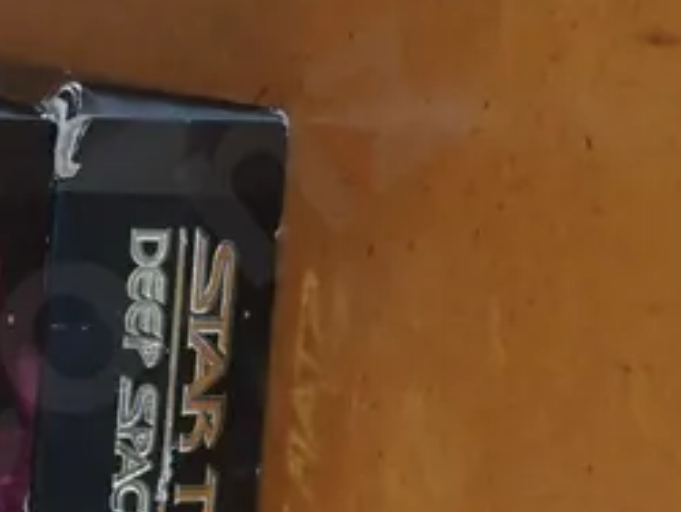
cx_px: -681
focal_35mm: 221
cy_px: 899
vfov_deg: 6.6
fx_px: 4352
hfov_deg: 8.5
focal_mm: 27
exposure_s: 1/60
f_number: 5.6
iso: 1600
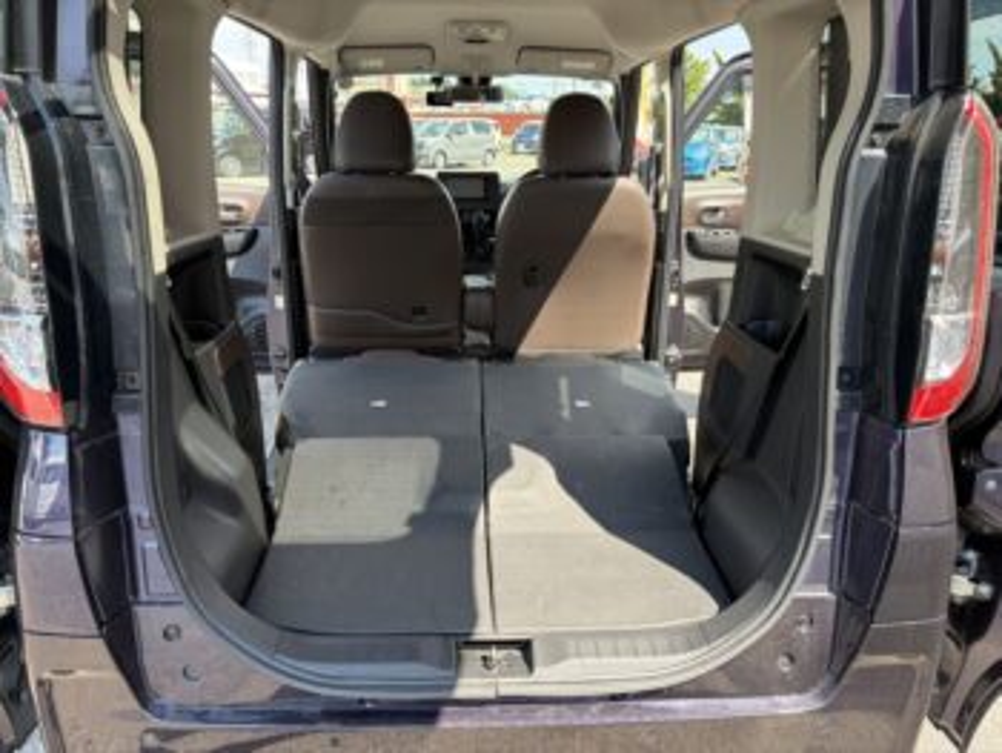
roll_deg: +1.2
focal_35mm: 26
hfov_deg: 67.3
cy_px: 376
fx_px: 753
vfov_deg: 53.1
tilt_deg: -18.7
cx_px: 501
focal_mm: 5.96
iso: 64
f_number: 1.6
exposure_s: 1/348
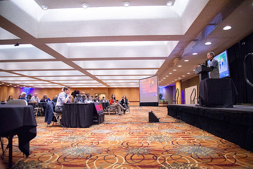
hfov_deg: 73.7
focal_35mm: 24
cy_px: 84
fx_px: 169
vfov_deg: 53.2
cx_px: 126
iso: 4000
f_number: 3.5
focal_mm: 24
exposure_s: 1/200
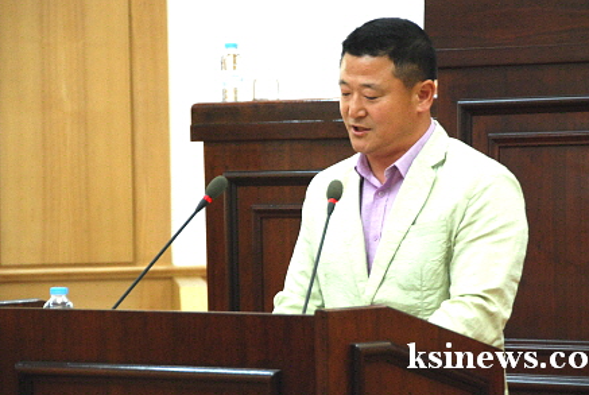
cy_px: 176
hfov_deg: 10.0
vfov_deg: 6.7
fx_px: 3376
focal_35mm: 206
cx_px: 336
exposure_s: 1/40
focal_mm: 120
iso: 1250
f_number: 5.6
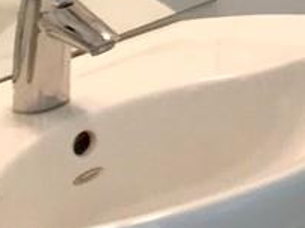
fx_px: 1954
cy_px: -414
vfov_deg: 6.2
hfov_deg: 8.2
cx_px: 740
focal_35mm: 222
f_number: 1.8
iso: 20
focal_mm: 3.99
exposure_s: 1/60
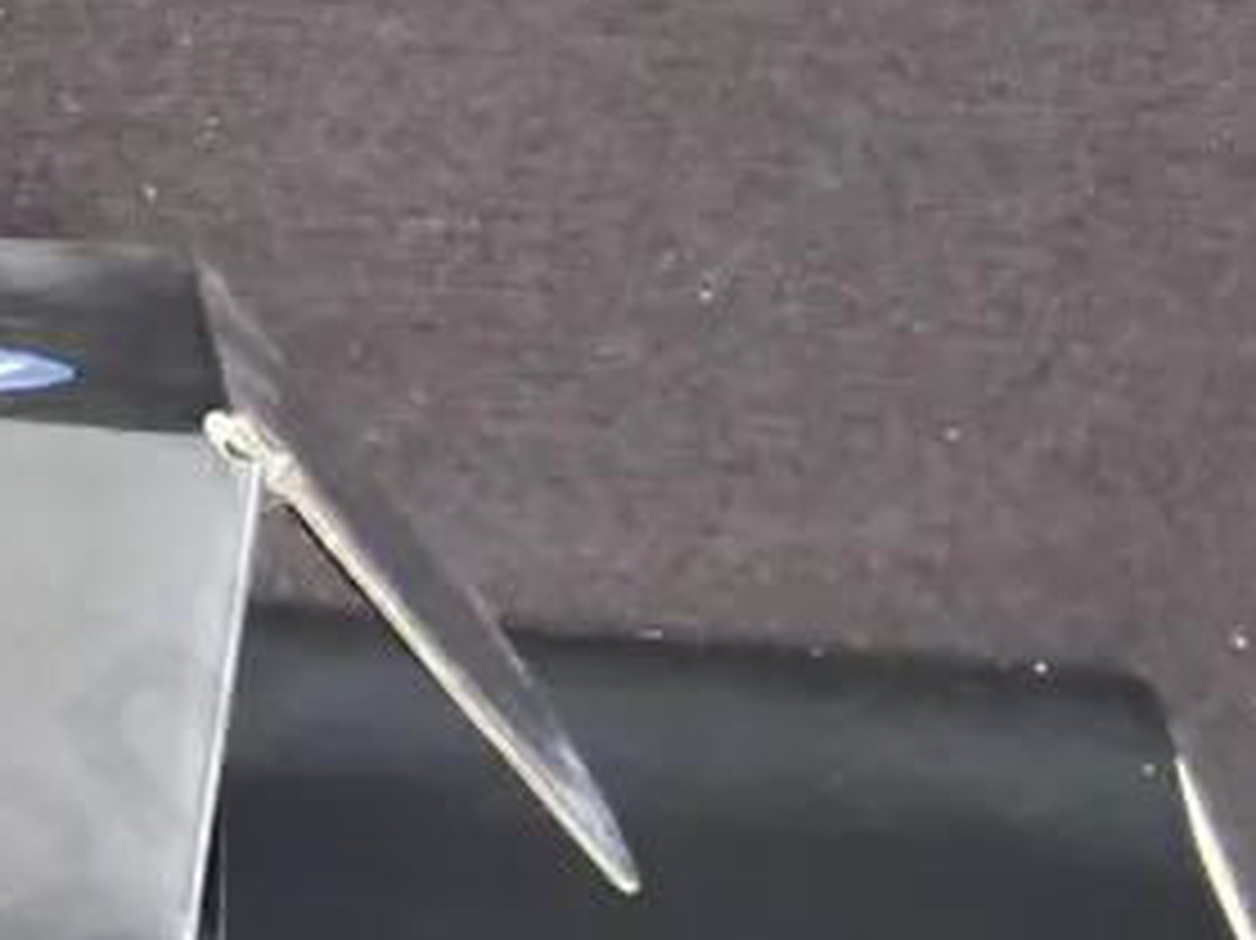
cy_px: 1412
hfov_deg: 17.4
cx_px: -743
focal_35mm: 99
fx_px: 3591
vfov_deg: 14.0
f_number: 2
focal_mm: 2.87
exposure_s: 1/100
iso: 400
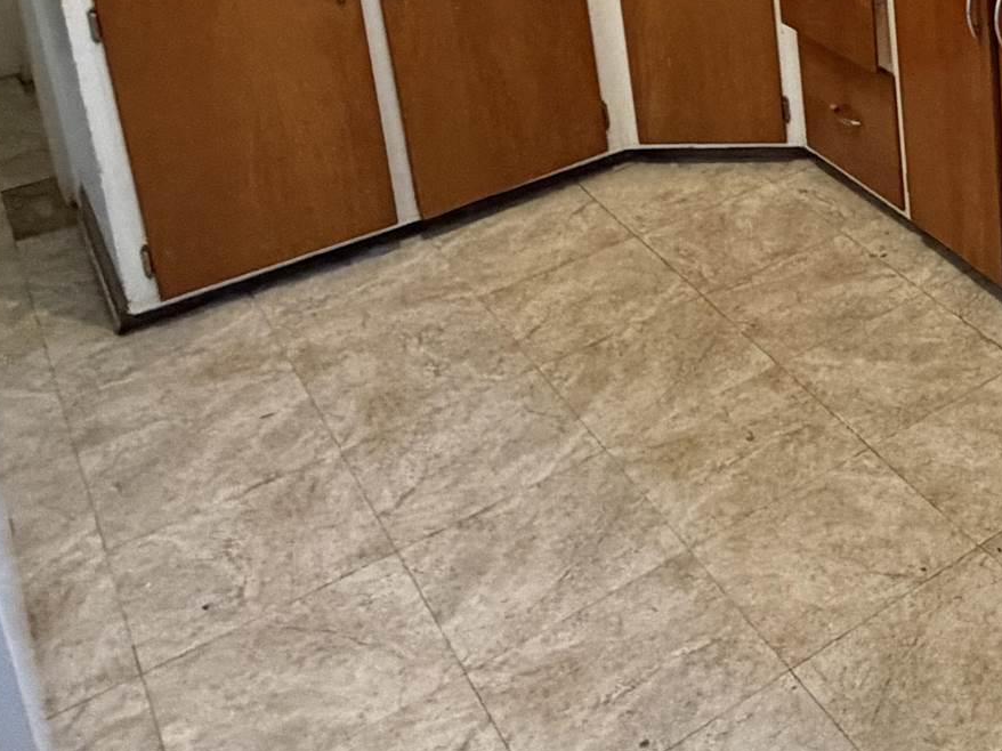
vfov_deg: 25.9
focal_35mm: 49
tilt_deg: -13.0
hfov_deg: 31.6
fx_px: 1418
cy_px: -192
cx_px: 1245
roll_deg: +0.1
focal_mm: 2.22
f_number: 2.2
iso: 500
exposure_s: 1/60
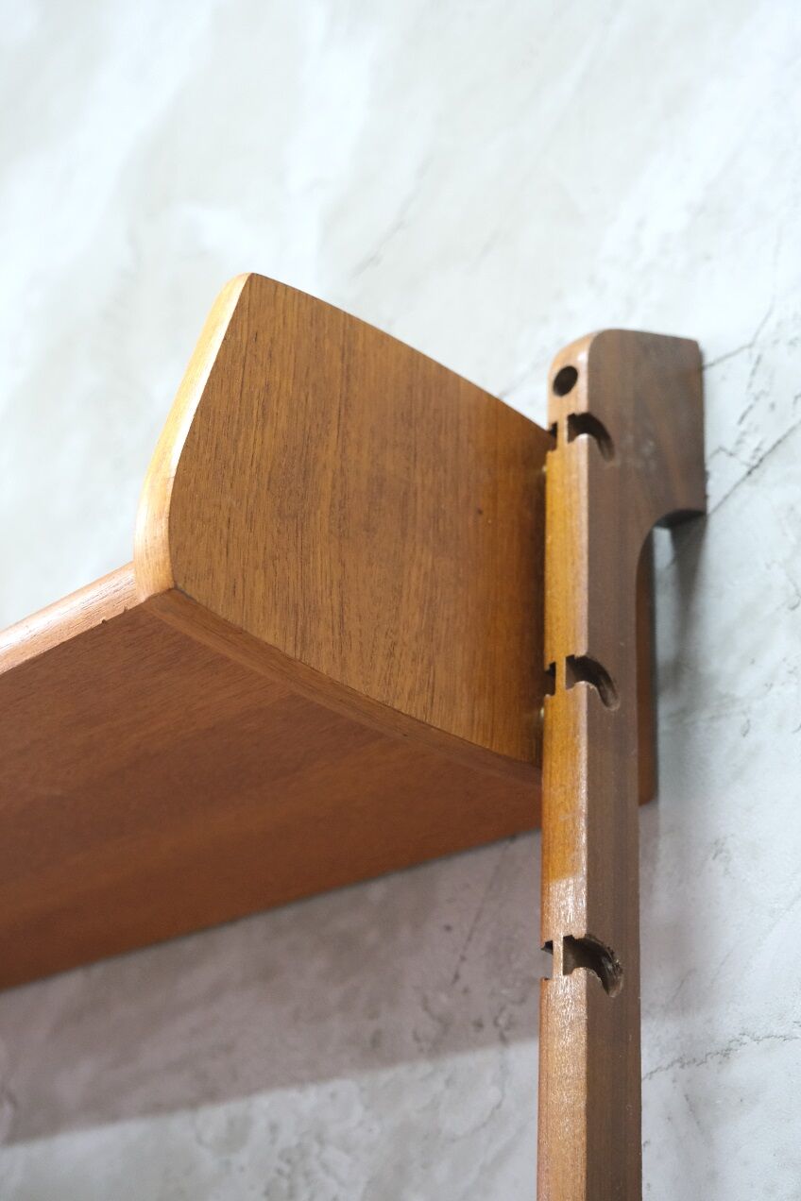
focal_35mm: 49
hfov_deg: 27.5
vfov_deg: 40.3
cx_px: 400
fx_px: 1635
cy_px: 600
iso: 4000
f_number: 4
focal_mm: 32.5
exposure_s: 1/50
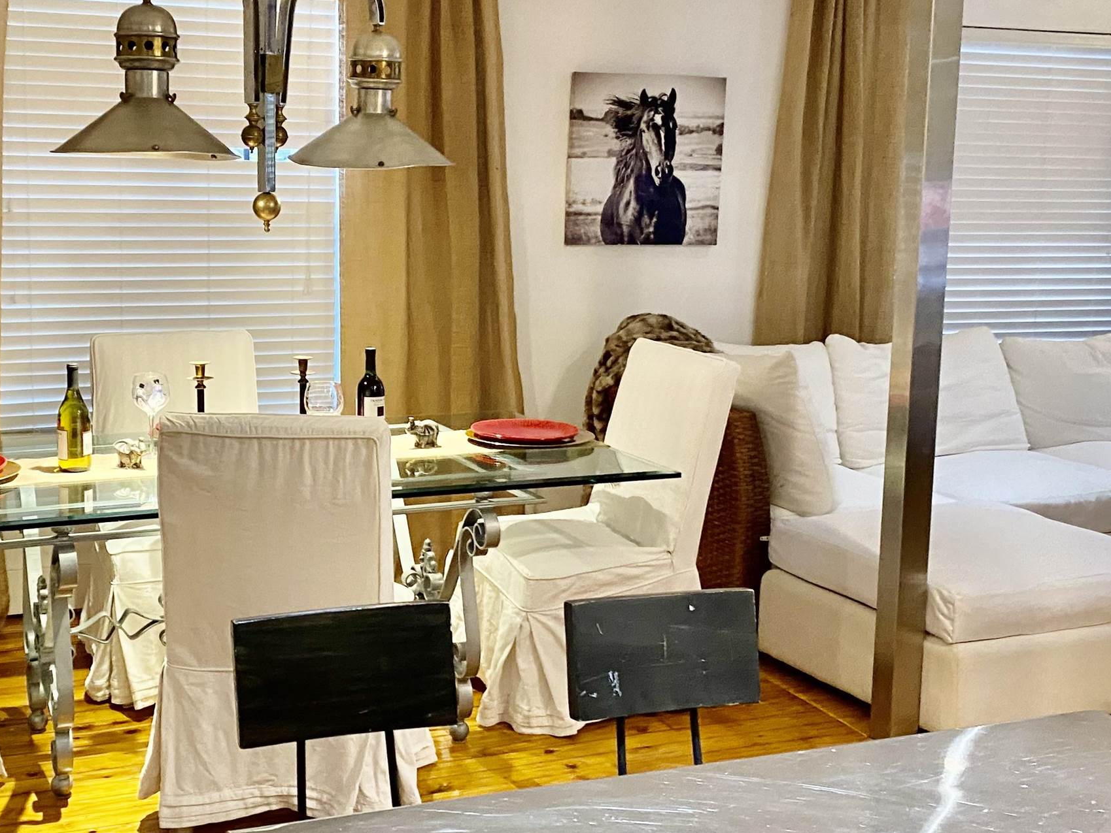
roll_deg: -1.6
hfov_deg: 39.8
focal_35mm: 47
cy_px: 386
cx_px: 351
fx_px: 1509
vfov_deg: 30.9
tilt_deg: -8.8
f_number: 1.8
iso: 400
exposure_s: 1/60
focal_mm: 4.25
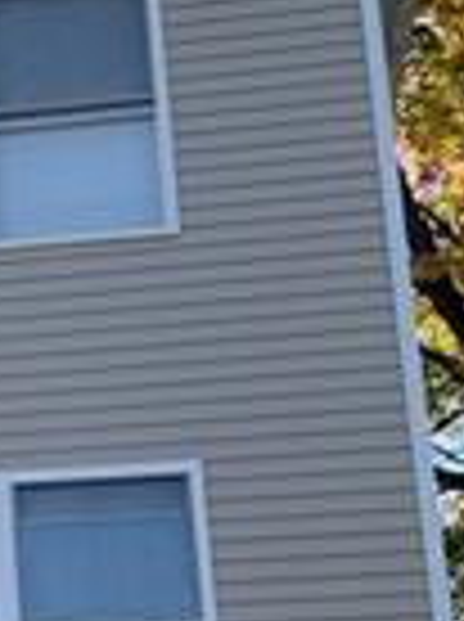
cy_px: 423
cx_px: -541
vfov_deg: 13.6
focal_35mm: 145
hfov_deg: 9.4
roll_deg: +0.9
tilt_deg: +18.5
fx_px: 2600
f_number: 1.6
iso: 32
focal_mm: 4.2
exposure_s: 1/2817
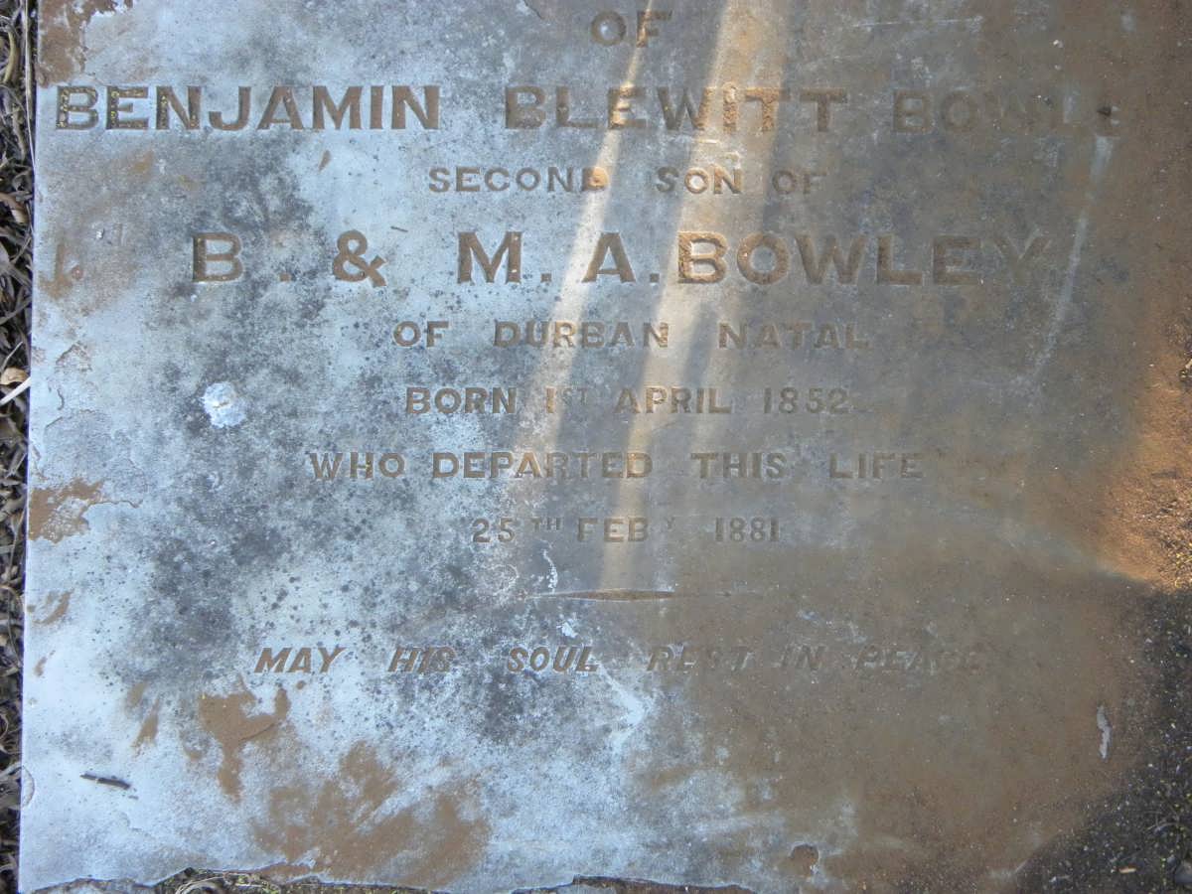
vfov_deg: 42.9
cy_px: 447
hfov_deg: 55.4
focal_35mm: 33
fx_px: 1136
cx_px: 596
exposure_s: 1/63.4
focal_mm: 5.9
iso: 382
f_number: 2.8
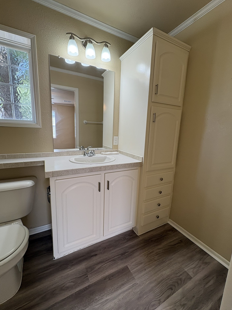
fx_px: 134
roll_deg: -1.8
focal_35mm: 15
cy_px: 154
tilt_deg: -9.3
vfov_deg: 98.2
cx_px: 116
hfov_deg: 81.8
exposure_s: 1/120
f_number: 2.2
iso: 80
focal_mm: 2.22
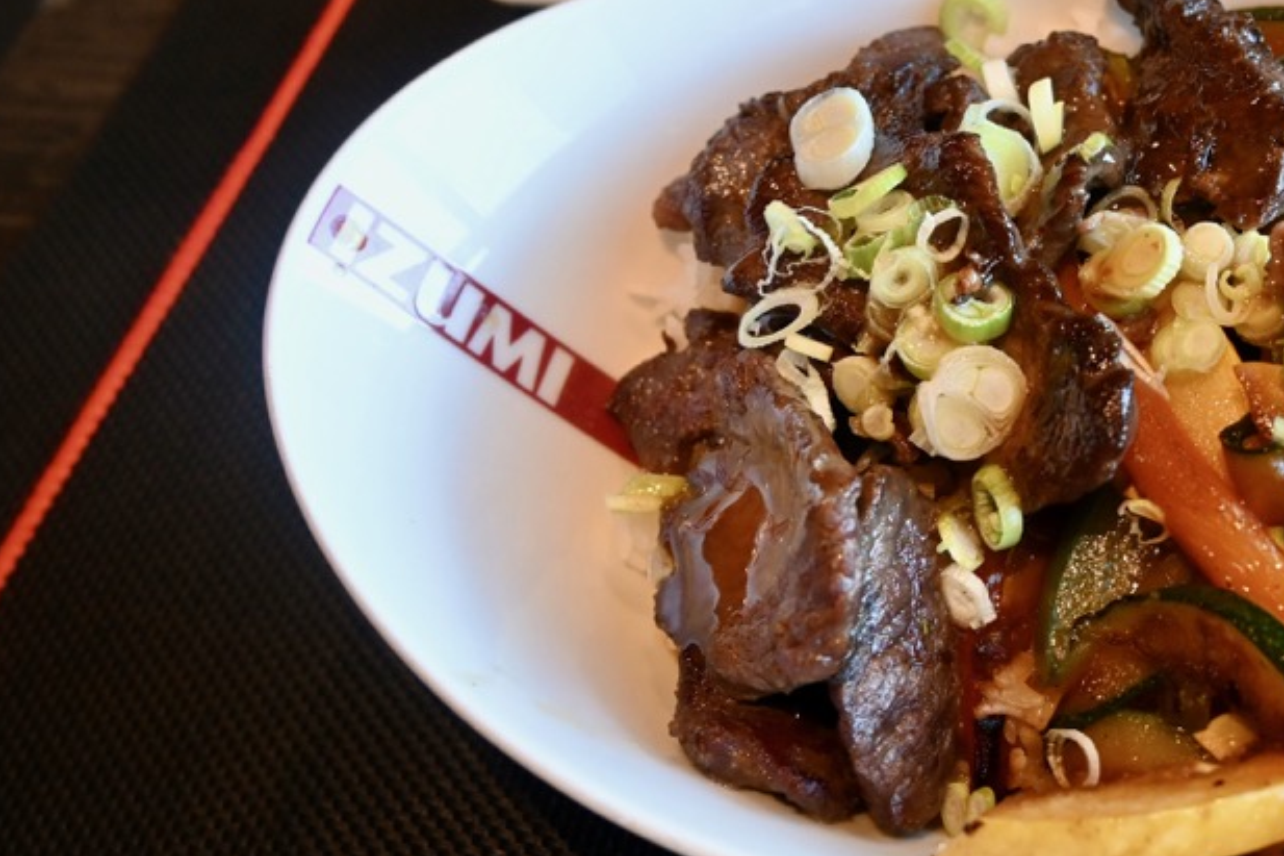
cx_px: 1105
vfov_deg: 23.5
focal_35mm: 58
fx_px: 2052
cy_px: 318
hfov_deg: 33.3
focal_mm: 18.5
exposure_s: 1/125
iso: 720
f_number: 3.8
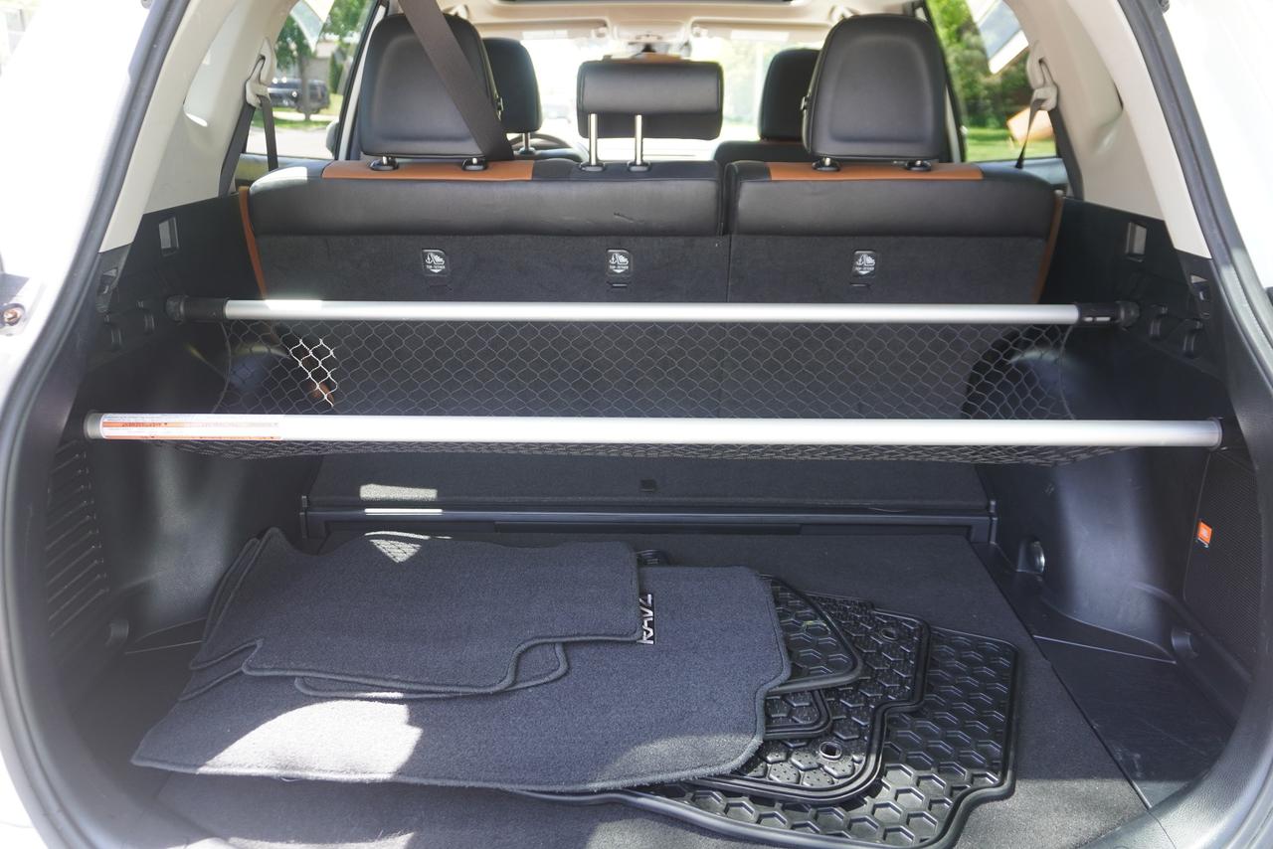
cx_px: 636
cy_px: 424
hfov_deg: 64.5
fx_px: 1008
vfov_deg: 45.7
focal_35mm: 28
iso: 250
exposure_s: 1/60
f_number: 4
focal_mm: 19
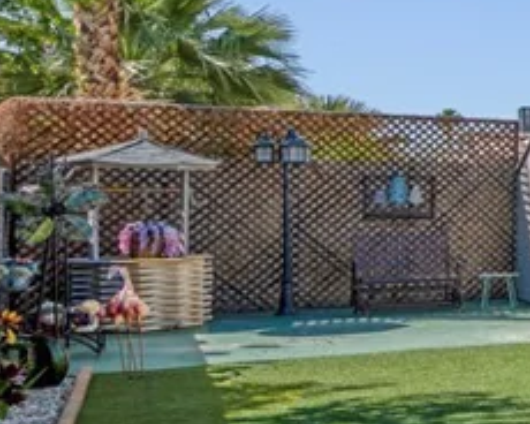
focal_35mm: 67
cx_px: 1161
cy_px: 199
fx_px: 1051
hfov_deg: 16.9
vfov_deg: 22.8
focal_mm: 16
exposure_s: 1/160
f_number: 9
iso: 100
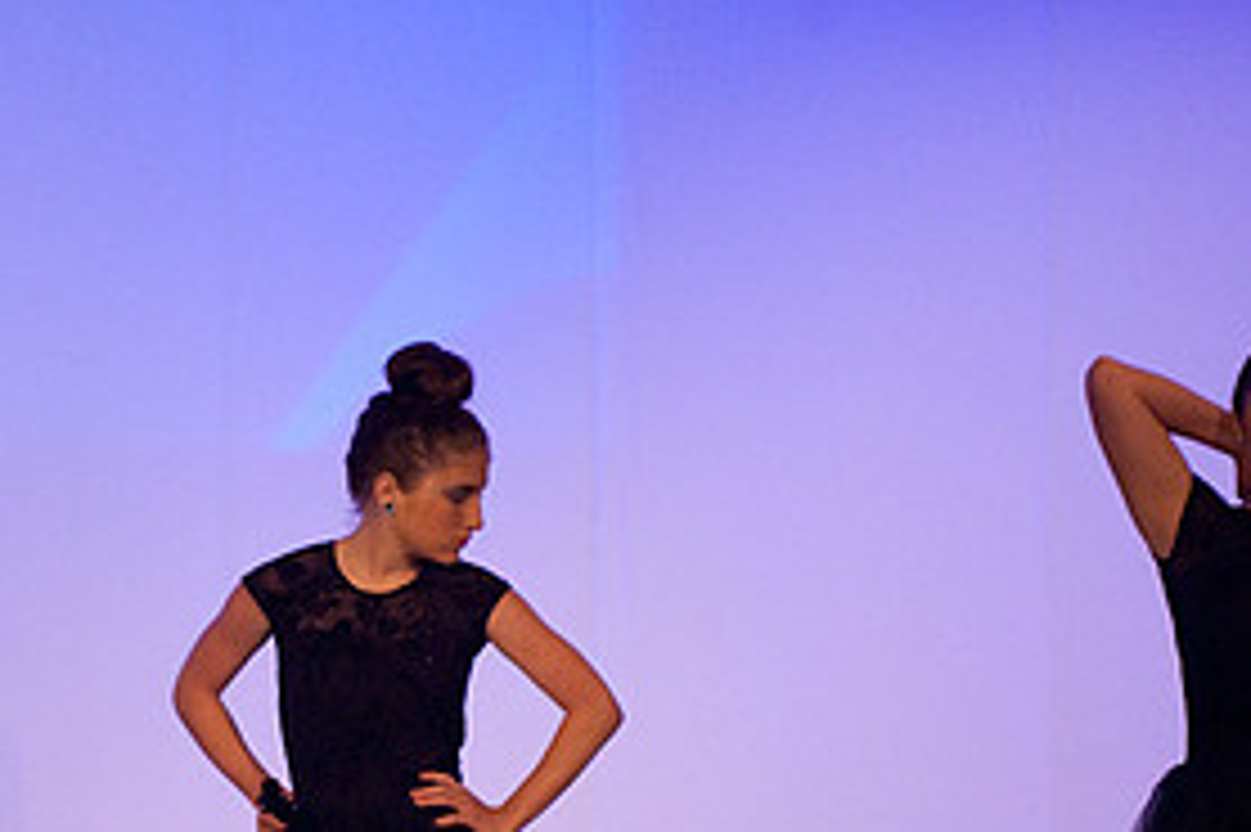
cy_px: 643
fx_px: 14516
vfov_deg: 3.3
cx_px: 333
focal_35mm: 418
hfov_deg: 4.9
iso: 3200
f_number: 2.8
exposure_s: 1/200
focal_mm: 200
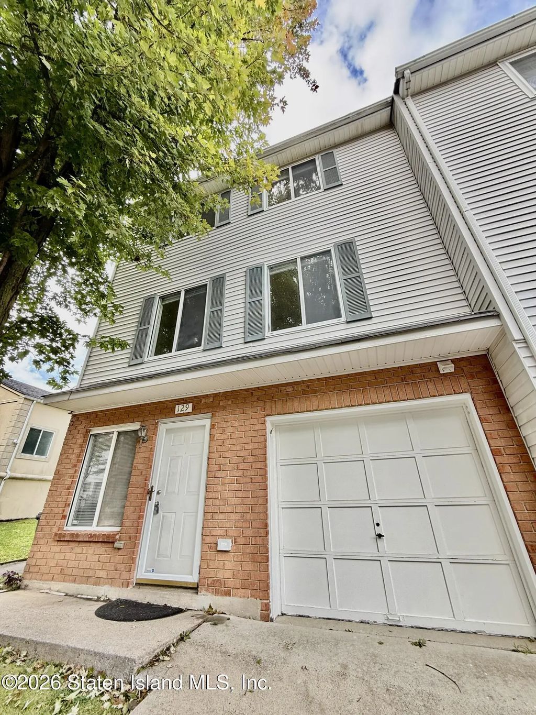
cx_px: 268
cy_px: 358
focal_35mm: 14
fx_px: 289
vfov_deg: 102.1
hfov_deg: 85.7
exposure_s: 1/125
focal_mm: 2.22
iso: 50
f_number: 2.2
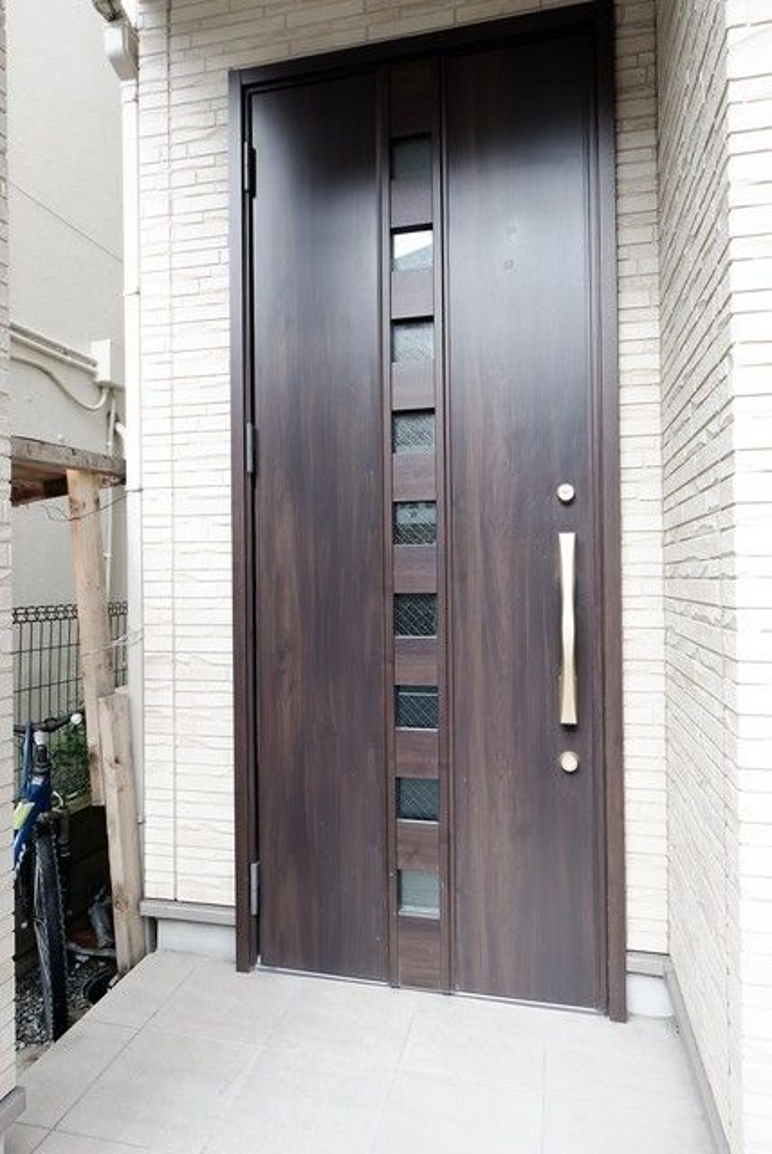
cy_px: 577
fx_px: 674
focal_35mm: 21
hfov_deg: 59.6
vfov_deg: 81.2
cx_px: 386
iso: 800
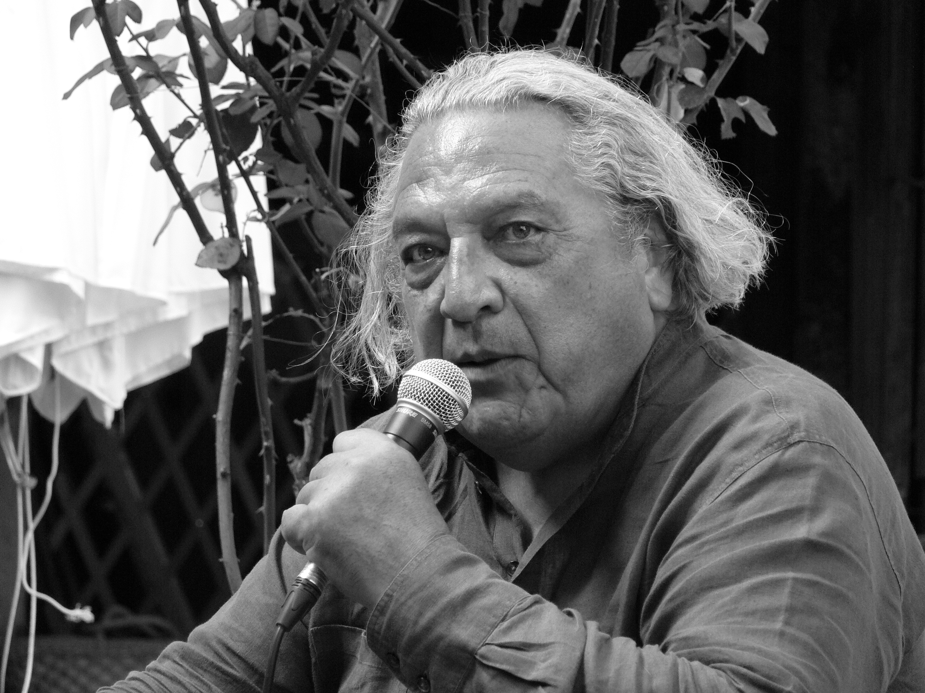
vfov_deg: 5.6
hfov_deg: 7.4
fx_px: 7135
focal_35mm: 267
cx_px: 462
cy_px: 346
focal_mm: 56.5
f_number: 4.5
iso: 200
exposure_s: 1/100
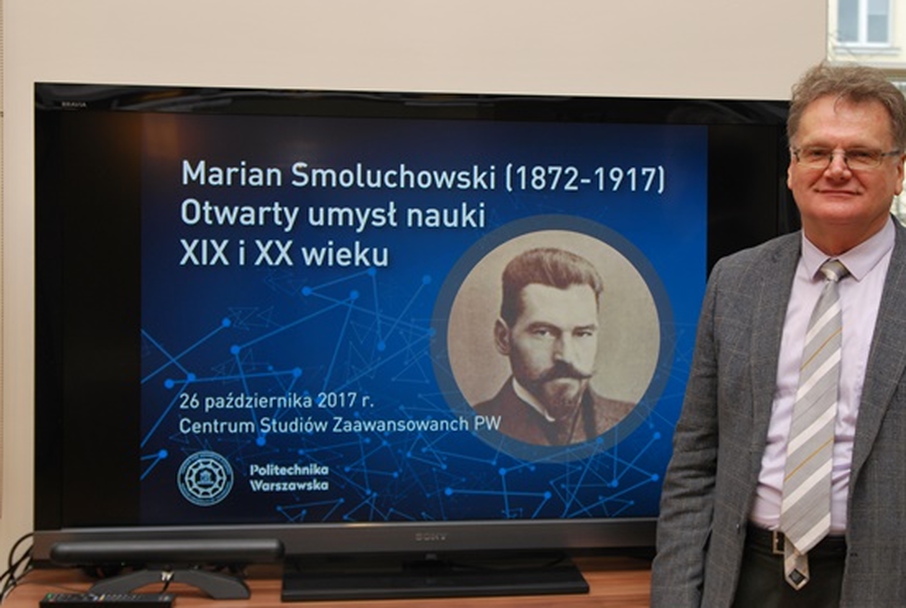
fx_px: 1578
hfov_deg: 32.0
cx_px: 530
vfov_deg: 21.8
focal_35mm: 63
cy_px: 252
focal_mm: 35
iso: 200
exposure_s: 1/60
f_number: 4
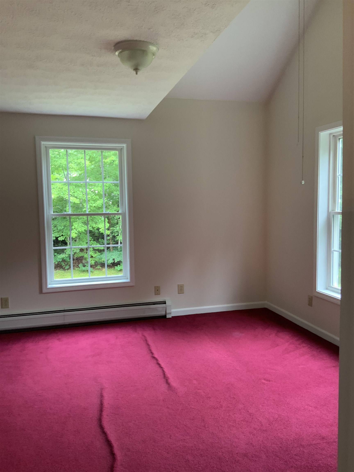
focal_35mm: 29
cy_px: 236
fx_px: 395
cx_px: 177
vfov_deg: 61.7
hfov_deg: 48.2
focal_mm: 3
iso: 100
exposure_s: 1/60
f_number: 1.8
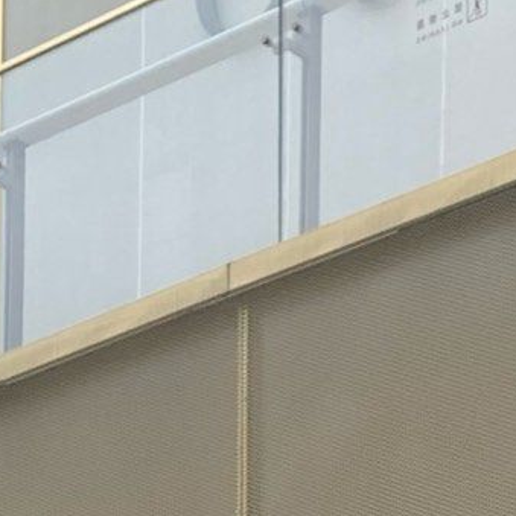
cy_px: 1855
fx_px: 3120
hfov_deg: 9.4
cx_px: 476
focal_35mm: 185
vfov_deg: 7.5
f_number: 1.8
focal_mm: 4.25
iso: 25
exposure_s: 1/490
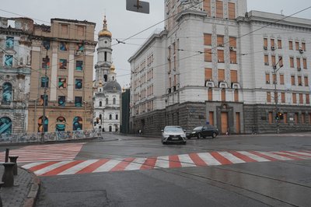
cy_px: 104
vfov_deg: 42.3
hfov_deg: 60.3
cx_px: 156
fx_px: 268
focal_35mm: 31
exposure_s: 1/1250
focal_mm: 31
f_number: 9
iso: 800
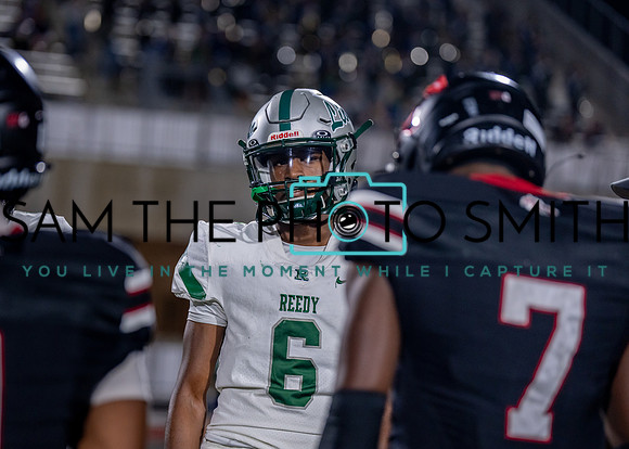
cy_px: 216
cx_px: 275
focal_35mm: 146
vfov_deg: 9.8
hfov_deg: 13.7
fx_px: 2616
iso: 1600
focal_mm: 132
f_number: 2.8
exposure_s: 1/1000
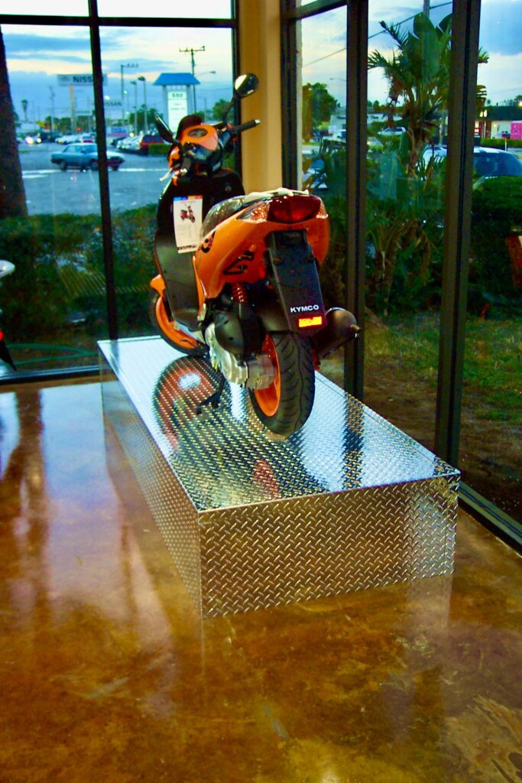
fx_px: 826
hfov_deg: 35.1
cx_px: 261
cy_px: 392
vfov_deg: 50.7
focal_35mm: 38
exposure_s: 1/30
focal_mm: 8
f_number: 2.8
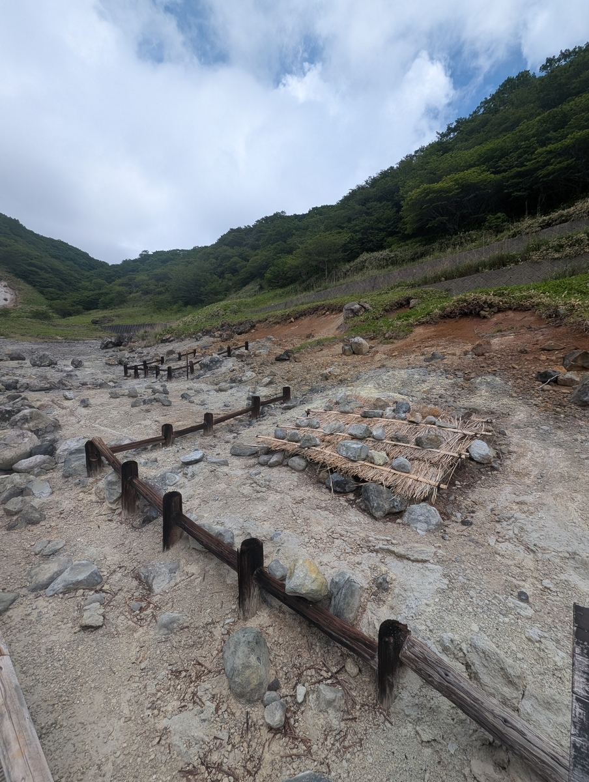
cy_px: 391
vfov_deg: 106.1
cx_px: 294
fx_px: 294
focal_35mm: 13
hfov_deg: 90.1
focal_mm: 1.95
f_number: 2.2
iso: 48
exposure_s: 1/1890
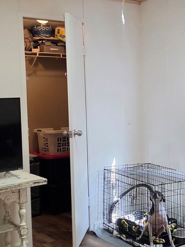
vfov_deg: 33.8
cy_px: 119
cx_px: 137
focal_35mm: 57
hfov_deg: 25.4
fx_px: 406
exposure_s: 1/120
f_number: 1.4
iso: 125
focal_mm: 6.5
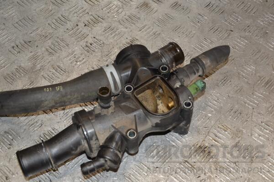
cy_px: 91
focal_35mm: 57
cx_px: 137
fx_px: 434
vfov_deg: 23.8
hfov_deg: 35.1
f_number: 9
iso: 800
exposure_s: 1/200
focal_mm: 38
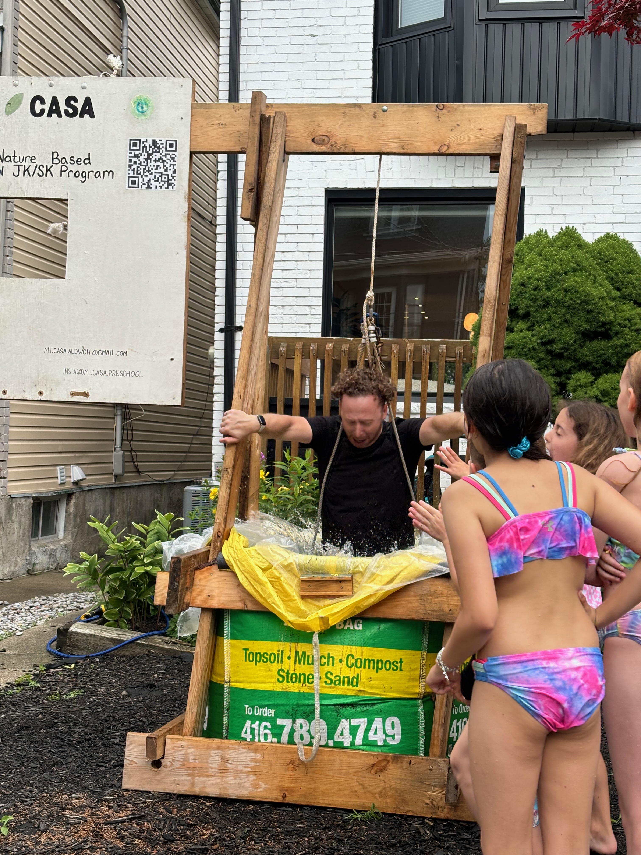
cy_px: 428
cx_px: 320
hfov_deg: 28.0
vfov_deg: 36.8
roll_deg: -2.4
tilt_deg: +0.4
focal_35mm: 52
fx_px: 1284
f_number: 1.6
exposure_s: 1/358
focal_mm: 5.96
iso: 32
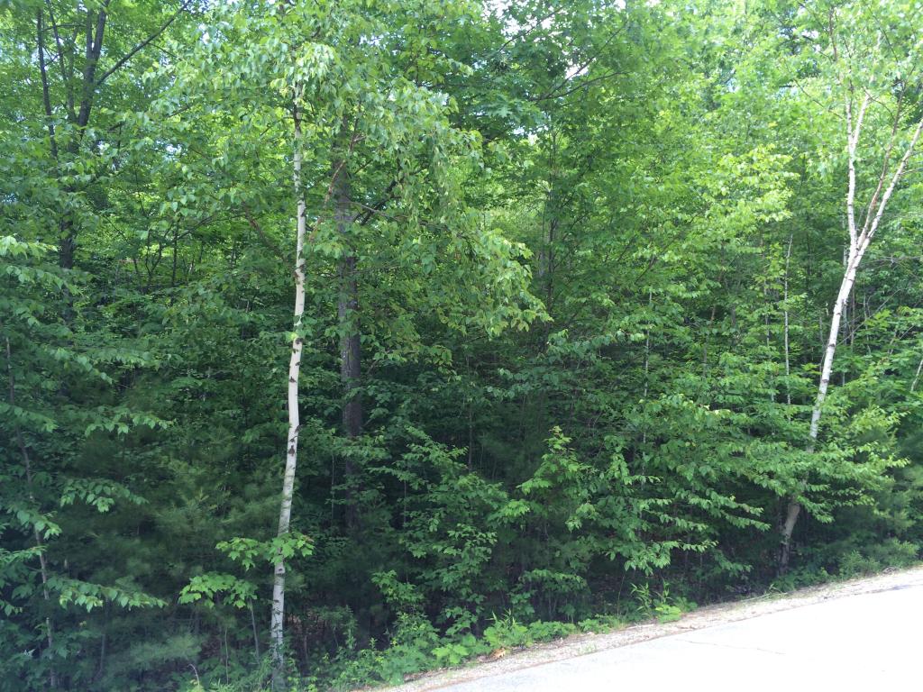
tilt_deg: +15.2
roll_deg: -0.3
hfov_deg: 61.7
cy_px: 346
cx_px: 462
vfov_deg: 48.2
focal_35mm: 29
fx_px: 773
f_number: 2.2
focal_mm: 4.15
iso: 50
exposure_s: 1/120
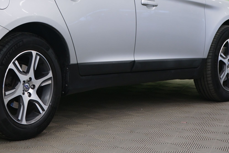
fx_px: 712
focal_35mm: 112
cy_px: -6
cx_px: 30
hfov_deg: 18.0
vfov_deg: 12.1
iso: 400
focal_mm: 47
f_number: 4.5
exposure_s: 1/8
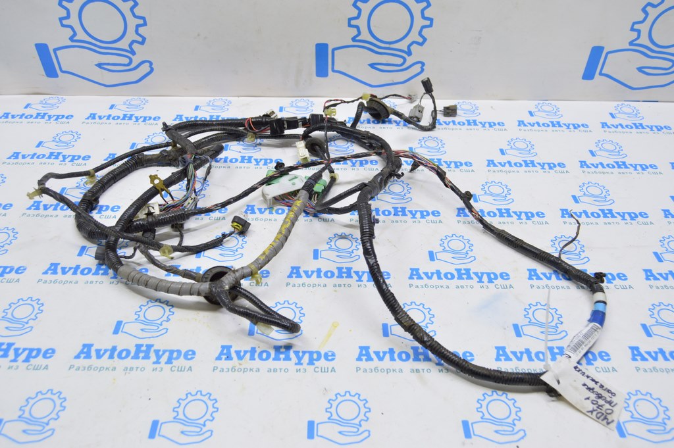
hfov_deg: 62.0
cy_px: 224
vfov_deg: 43.5
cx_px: 337
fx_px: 561
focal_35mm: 30
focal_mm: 20
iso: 400
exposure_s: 1/20
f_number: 5.6
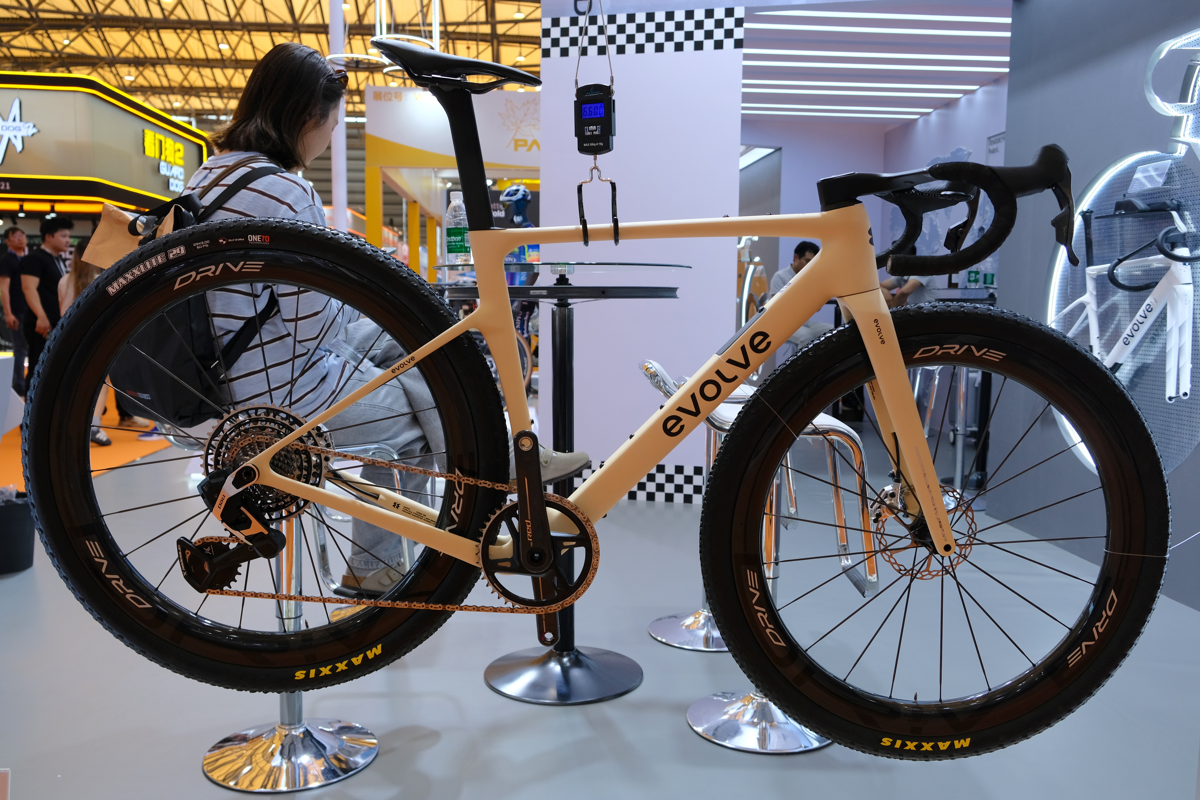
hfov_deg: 63.7
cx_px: 600
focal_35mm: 29
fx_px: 967
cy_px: 400
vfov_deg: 45.0
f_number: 4
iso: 400
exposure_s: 1/180
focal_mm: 19.6
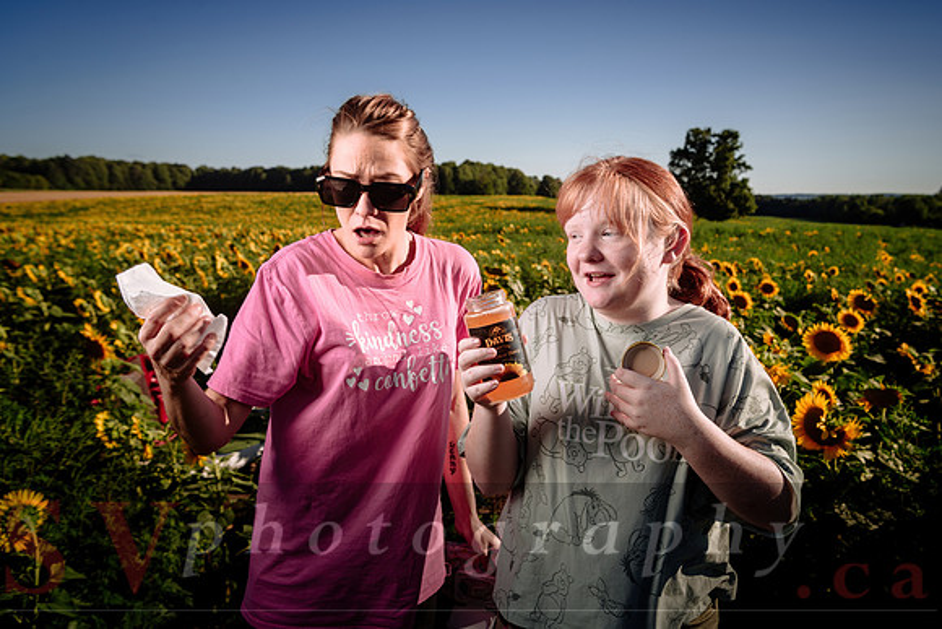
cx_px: 525
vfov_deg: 39.5
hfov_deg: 56.4
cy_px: 278
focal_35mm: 33
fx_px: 875
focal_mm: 30
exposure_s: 1/250
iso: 64
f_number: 6.3
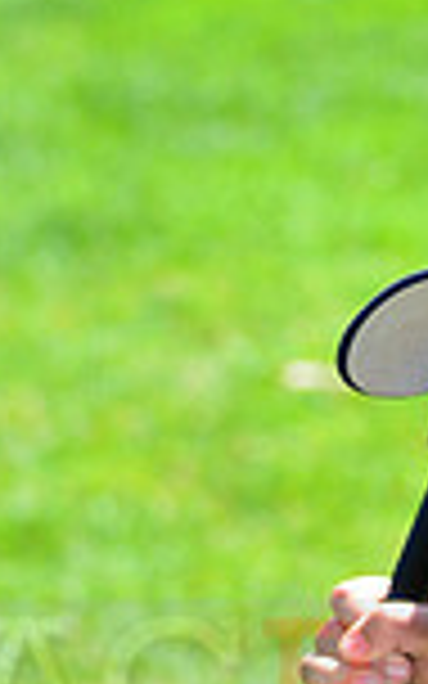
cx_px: 737
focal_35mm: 525
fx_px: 9798
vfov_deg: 4.0
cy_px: 662
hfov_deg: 2.5
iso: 200
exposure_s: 1/200
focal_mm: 135
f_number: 8
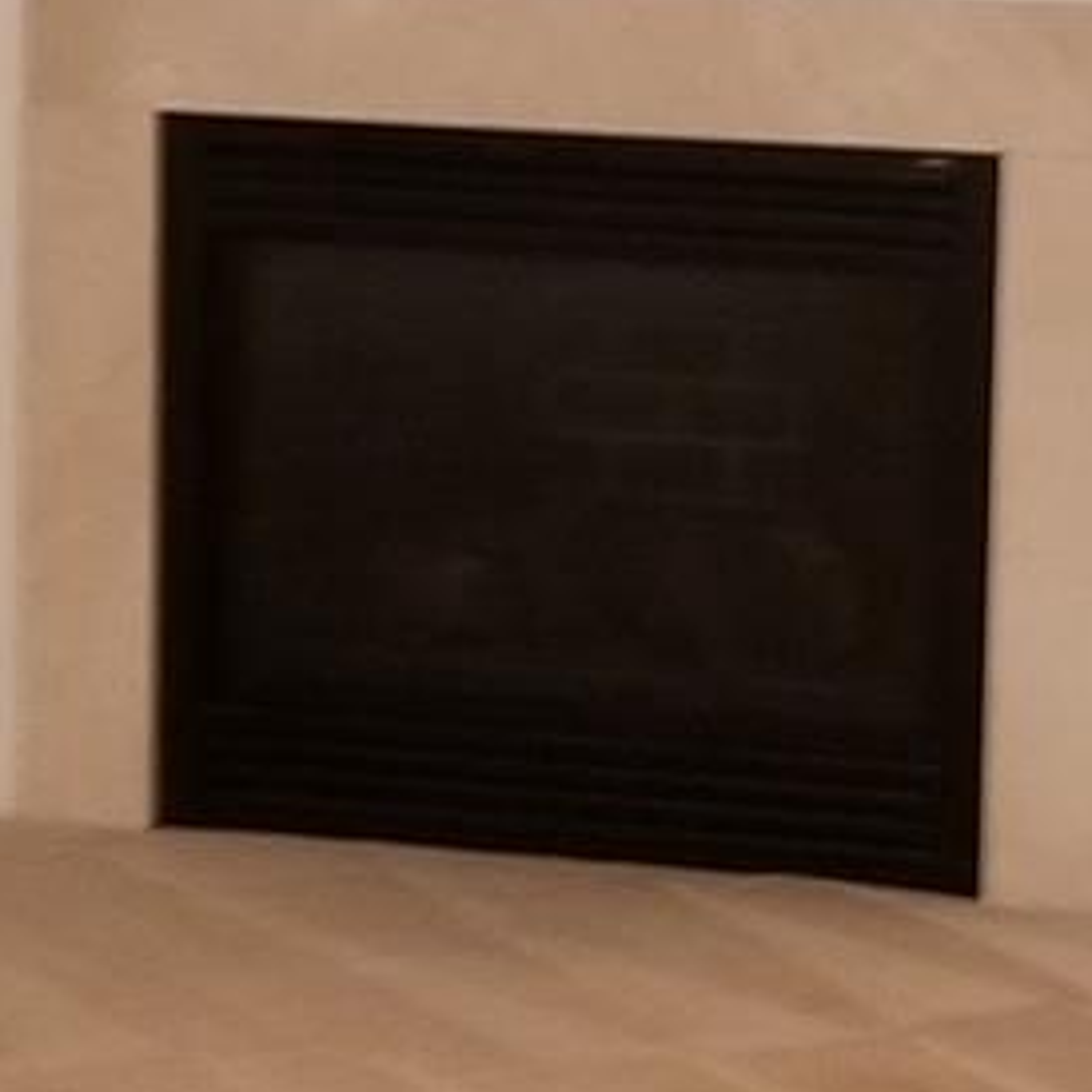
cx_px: 590
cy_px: 478
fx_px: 6139
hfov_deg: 10.2
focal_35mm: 172
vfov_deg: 10.2
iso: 250
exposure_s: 1/17
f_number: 1.7
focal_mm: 4.25
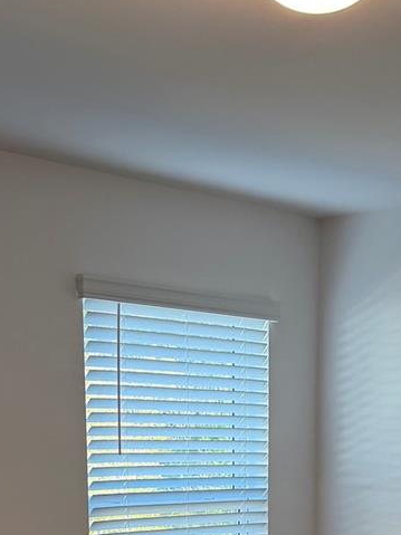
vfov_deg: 23.4
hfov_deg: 19.0
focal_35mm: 77
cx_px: 316
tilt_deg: -10.1
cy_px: 621
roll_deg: -0.4
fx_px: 1190
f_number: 1.78
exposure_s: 1/120
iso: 100
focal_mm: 6.76
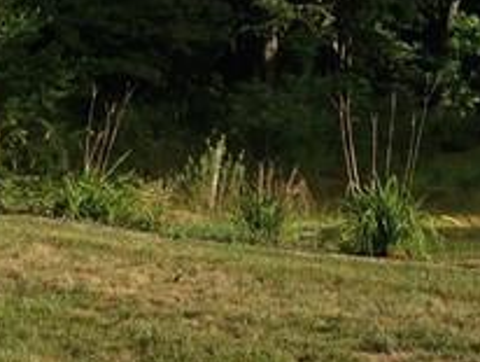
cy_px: -355
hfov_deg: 12.0
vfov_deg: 8.6
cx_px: 377
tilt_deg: +2.2
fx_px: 2277
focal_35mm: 164
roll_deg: +1.3
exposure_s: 1/1022
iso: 50
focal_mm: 4.12
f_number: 2.4
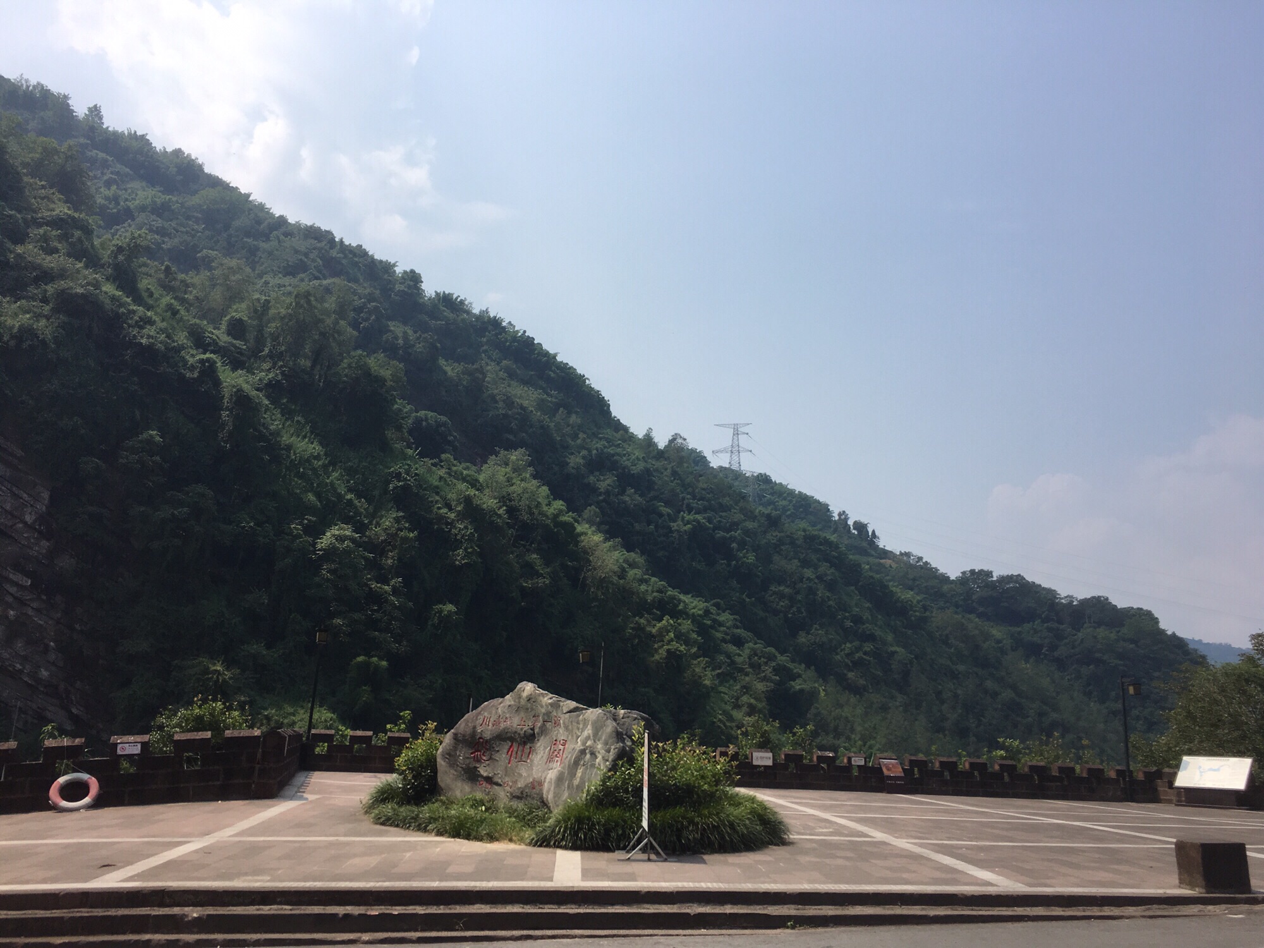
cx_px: 632
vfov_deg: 48.2
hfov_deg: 61.7
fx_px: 1059
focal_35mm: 29
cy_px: 474
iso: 25
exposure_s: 1/2198
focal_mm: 4.15
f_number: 2.2
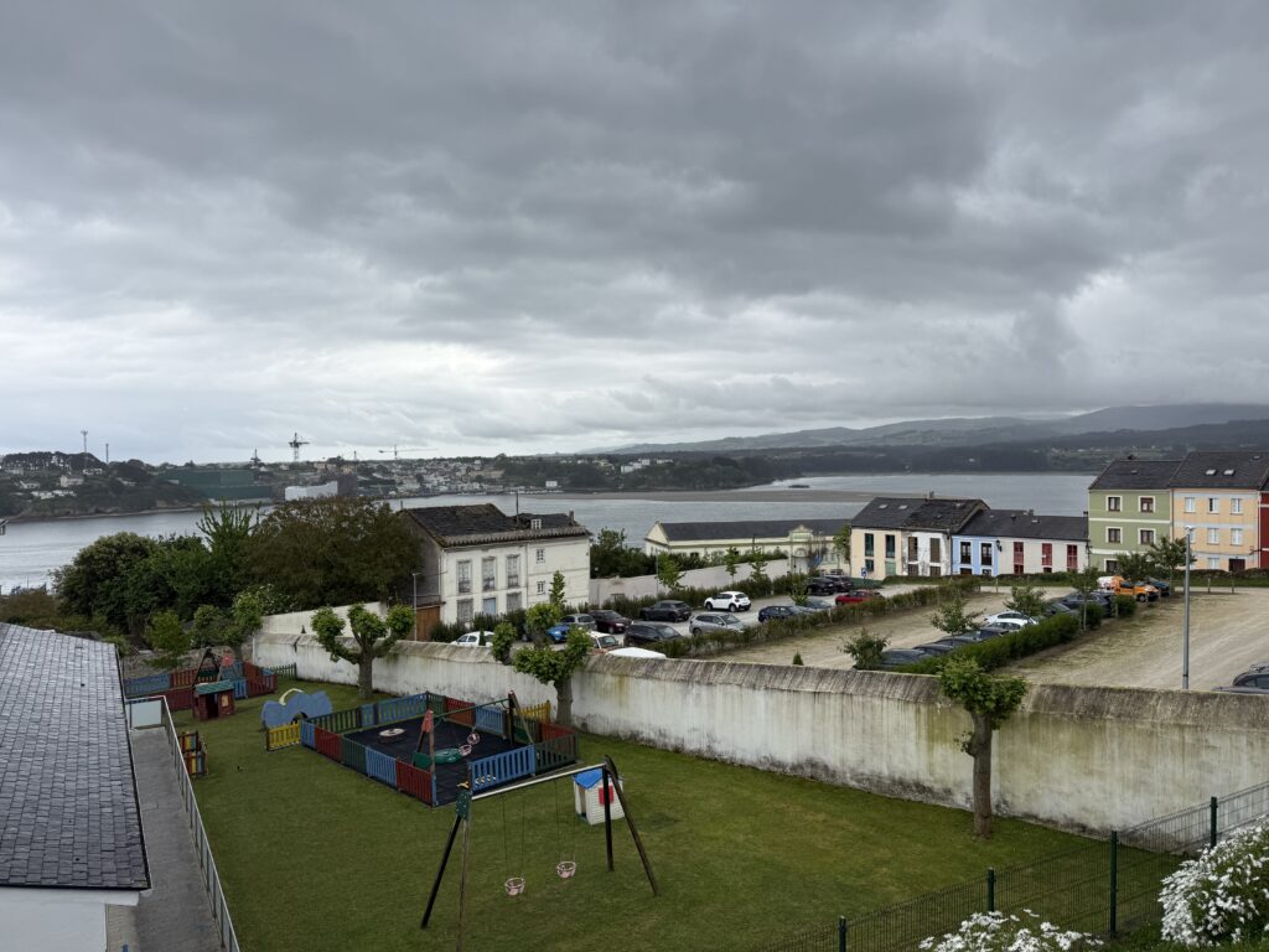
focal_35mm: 24
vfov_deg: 56.8
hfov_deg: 71.6
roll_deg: +2.0
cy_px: 476
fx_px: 880
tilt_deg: -2.0
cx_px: 634
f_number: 1.78
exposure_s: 1/2370
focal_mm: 6.76
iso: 80
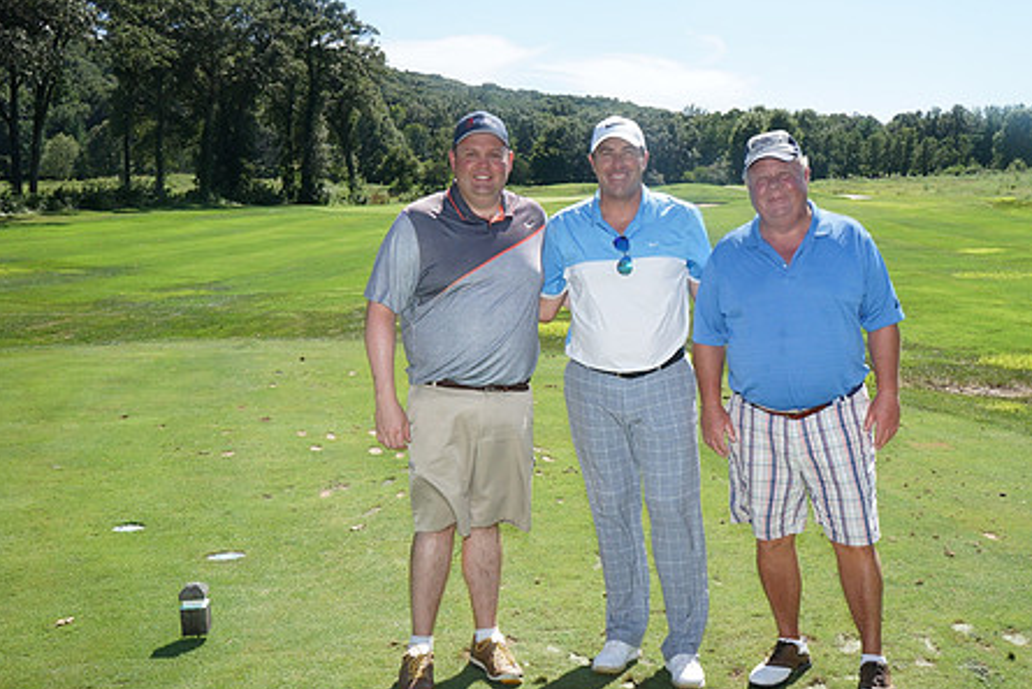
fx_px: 1233
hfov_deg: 45.0
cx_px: 645
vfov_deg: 31.2
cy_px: 354
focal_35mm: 43
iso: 800
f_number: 18
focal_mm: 33
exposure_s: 1/250
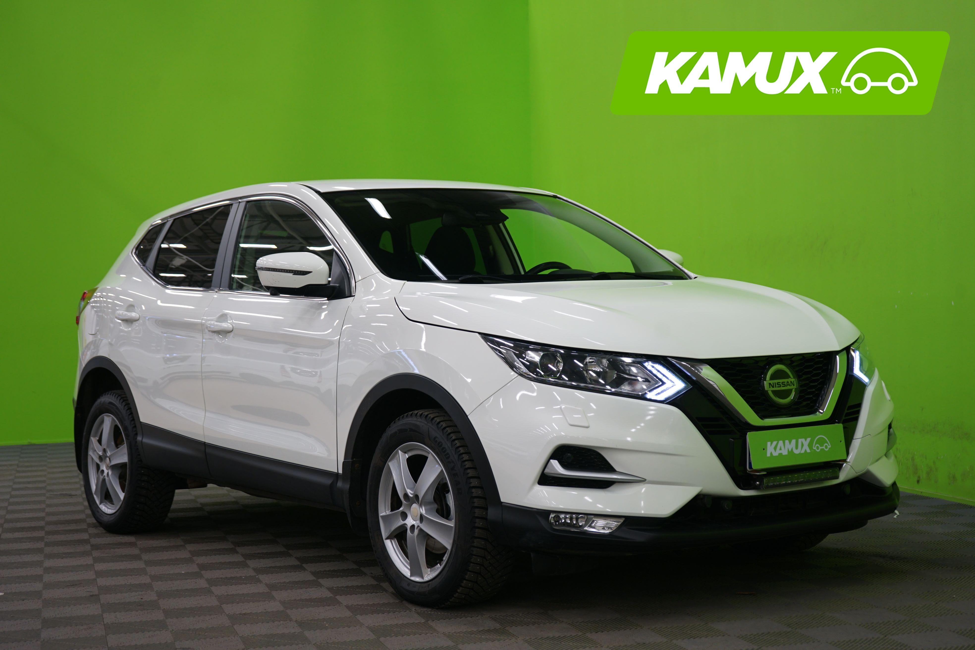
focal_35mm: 58
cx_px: 488
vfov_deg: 23.4
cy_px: 325
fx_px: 1571
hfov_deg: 34.5
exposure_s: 1/13
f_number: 5
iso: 400
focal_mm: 58
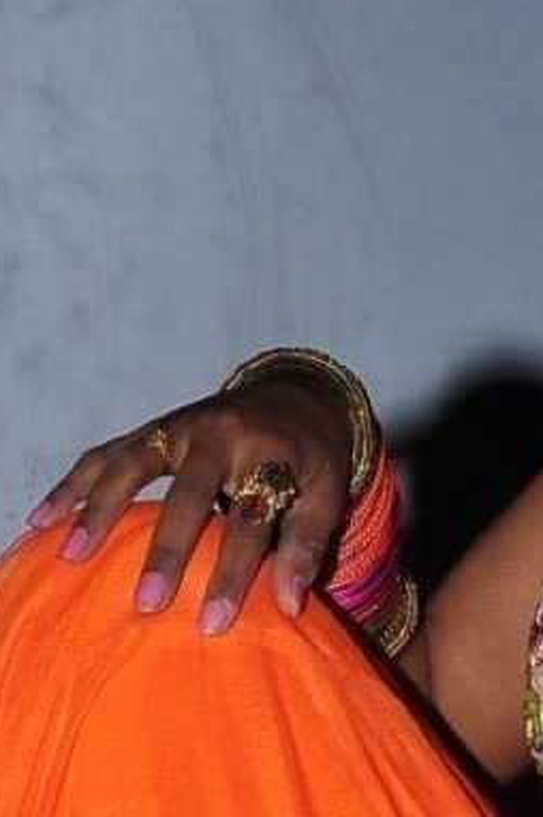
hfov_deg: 5.5
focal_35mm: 248
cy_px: 1313
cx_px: 740
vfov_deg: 8.1
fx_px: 5629
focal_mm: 35
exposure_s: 1/125
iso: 400
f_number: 10
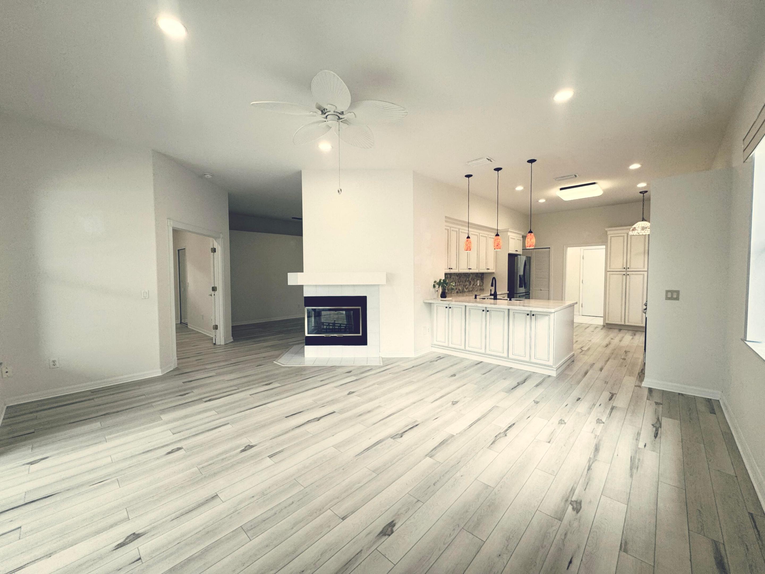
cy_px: 287
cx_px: 382
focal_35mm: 14
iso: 125
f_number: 2.2
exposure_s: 1/120
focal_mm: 2.22
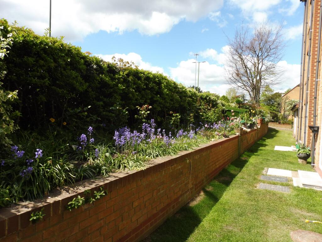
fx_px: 223
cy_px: 121
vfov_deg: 56.8
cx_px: 161
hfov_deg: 71.6
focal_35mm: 24
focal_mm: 4.3
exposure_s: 1/500
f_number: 4
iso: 100
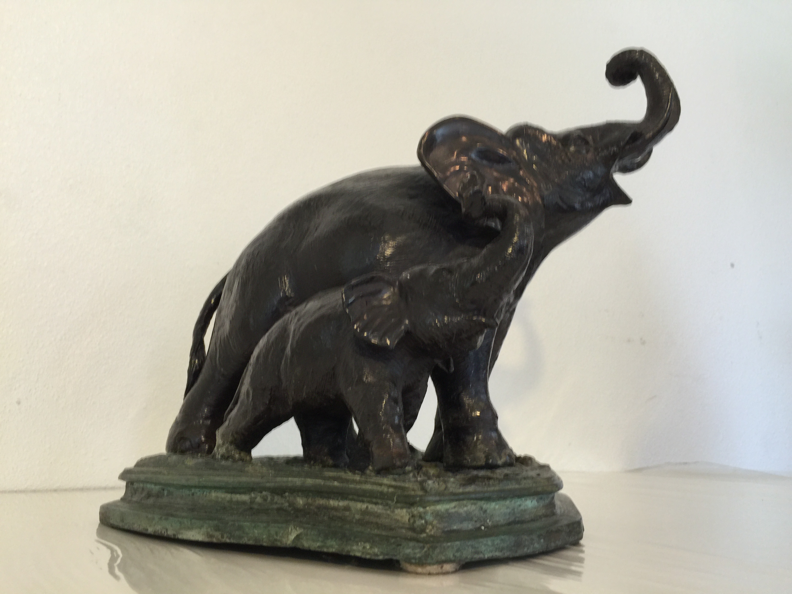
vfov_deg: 48.2
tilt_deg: +9.8
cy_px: 297
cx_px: 396
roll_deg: -2.5
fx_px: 664
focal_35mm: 29
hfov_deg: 61.7
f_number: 2.2
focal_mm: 4.15
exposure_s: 1/15
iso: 40
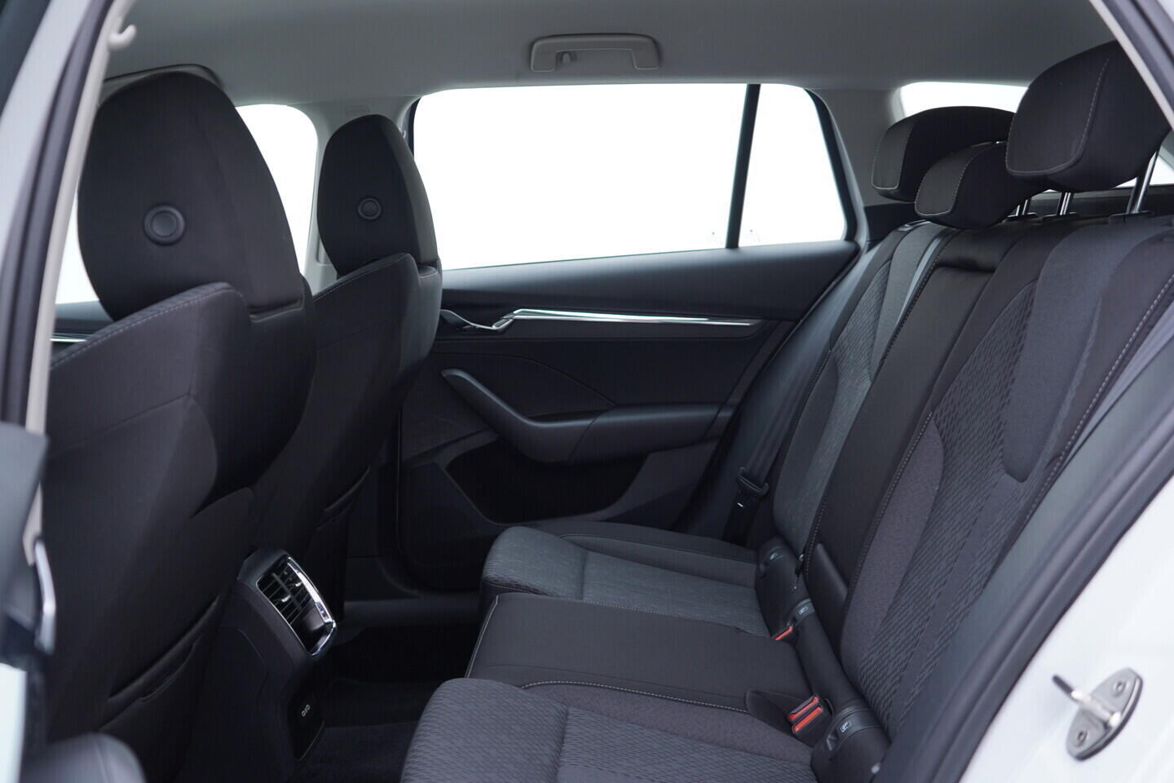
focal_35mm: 36
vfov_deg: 36.9
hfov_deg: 53.1
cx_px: 587
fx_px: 1174
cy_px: 392
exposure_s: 1/40
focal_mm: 24
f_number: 2.8
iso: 160
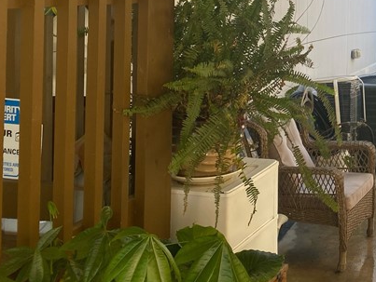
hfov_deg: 25.8
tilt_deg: -0.7
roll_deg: -1.8
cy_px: 1
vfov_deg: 21.5
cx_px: 468
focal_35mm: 66
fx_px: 718
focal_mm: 4.25
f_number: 1.8
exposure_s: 1/154
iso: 32
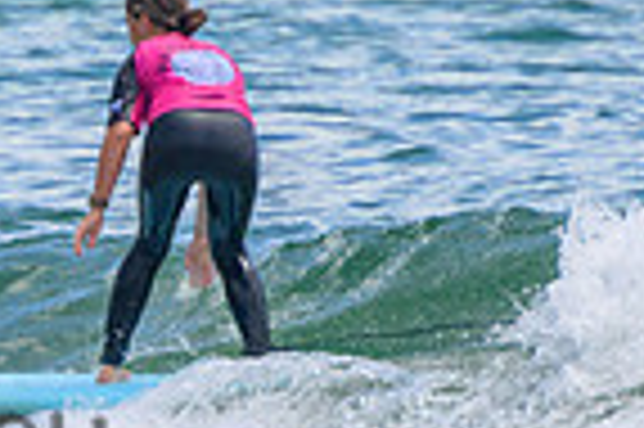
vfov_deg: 0.6
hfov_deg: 0.9
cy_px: 236
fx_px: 39989
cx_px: -304
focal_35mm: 2238
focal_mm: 400
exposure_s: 1/2000
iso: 320
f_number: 5.6
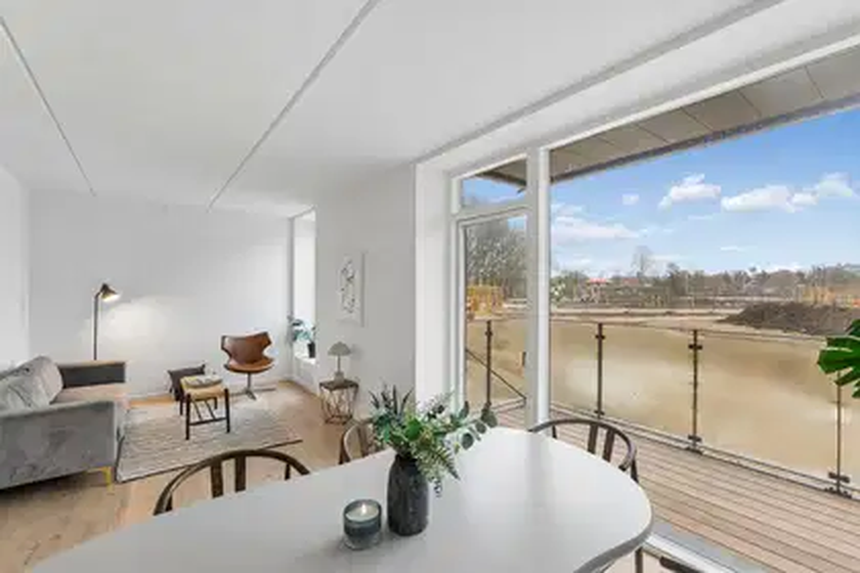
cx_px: 430
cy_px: 286
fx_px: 376
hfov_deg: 97.6
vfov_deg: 74.6
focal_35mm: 16
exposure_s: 1/20
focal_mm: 10.5
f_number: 8
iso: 200
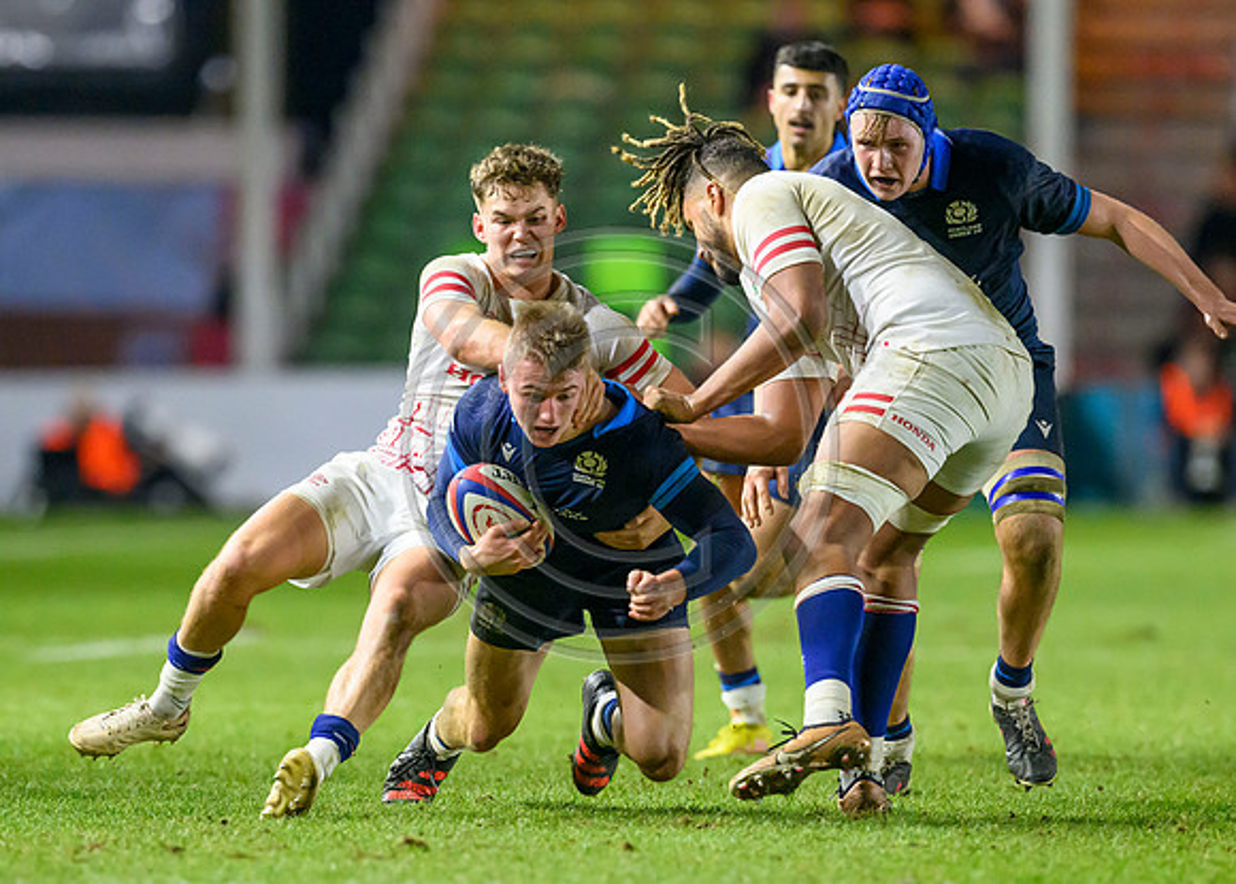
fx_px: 20644
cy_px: 553
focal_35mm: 588
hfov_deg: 3.4
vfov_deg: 2.5
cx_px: 517
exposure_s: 1/1000
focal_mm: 400
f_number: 3.5
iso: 8000
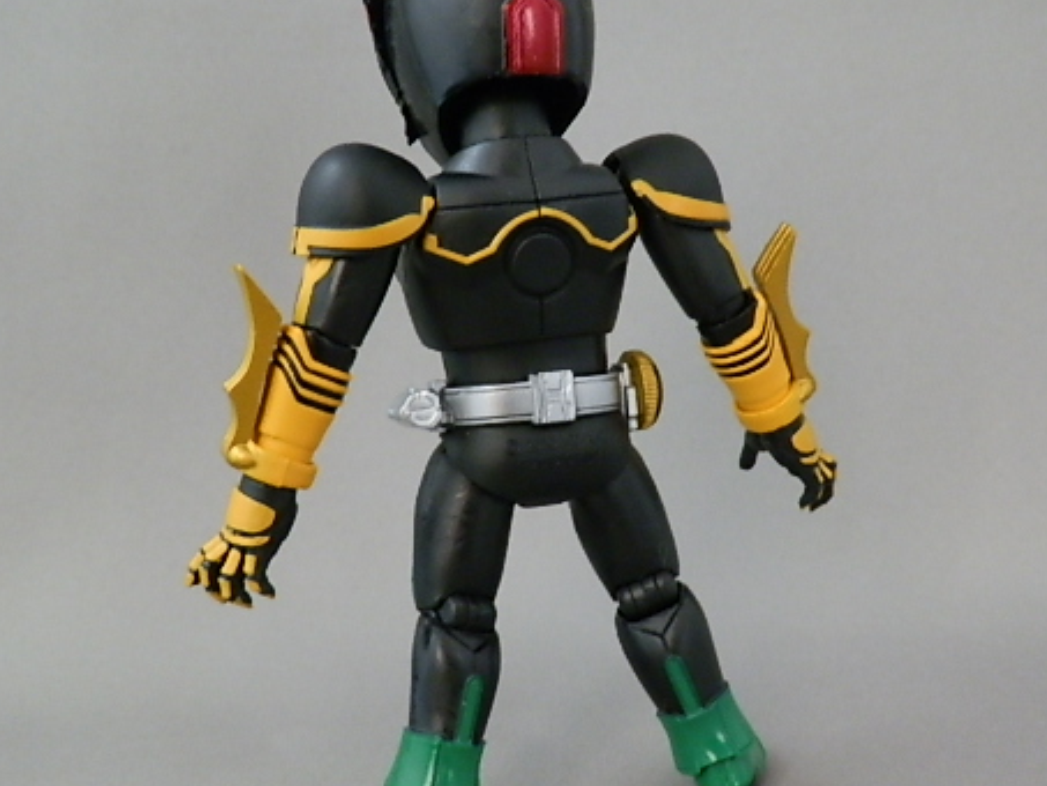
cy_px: 342
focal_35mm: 48
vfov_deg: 30.2
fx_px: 1452
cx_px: 555
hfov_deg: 39.6
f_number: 3.5
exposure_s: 1/8
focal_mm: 6.17
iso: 200
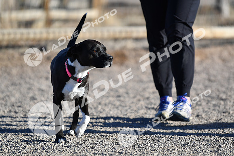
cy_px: 78
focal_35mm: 270
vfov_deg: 5.1
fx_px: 1755
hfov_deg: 7.6
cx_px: 117
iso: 250
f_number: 2.8
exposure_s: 1/4000
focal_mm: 180
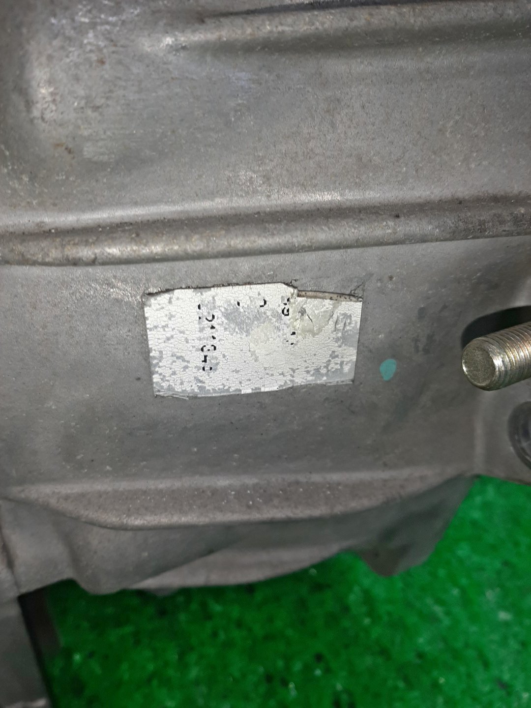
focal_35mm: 26
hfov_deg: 53.1
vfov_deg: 67.3
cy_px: 354
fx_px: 532
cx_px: 266
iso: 67
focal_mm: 3.93
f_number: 1.7
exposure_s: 1/100
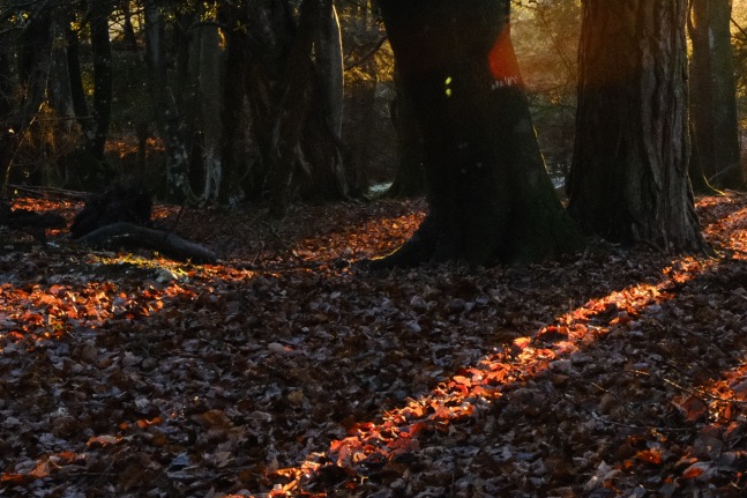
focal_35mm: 118
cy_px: -45
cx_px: 705
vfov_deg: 11.4
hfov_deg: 17.1
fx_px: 2448
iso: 10000
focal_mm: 34.2
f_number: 11
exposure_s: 1/105
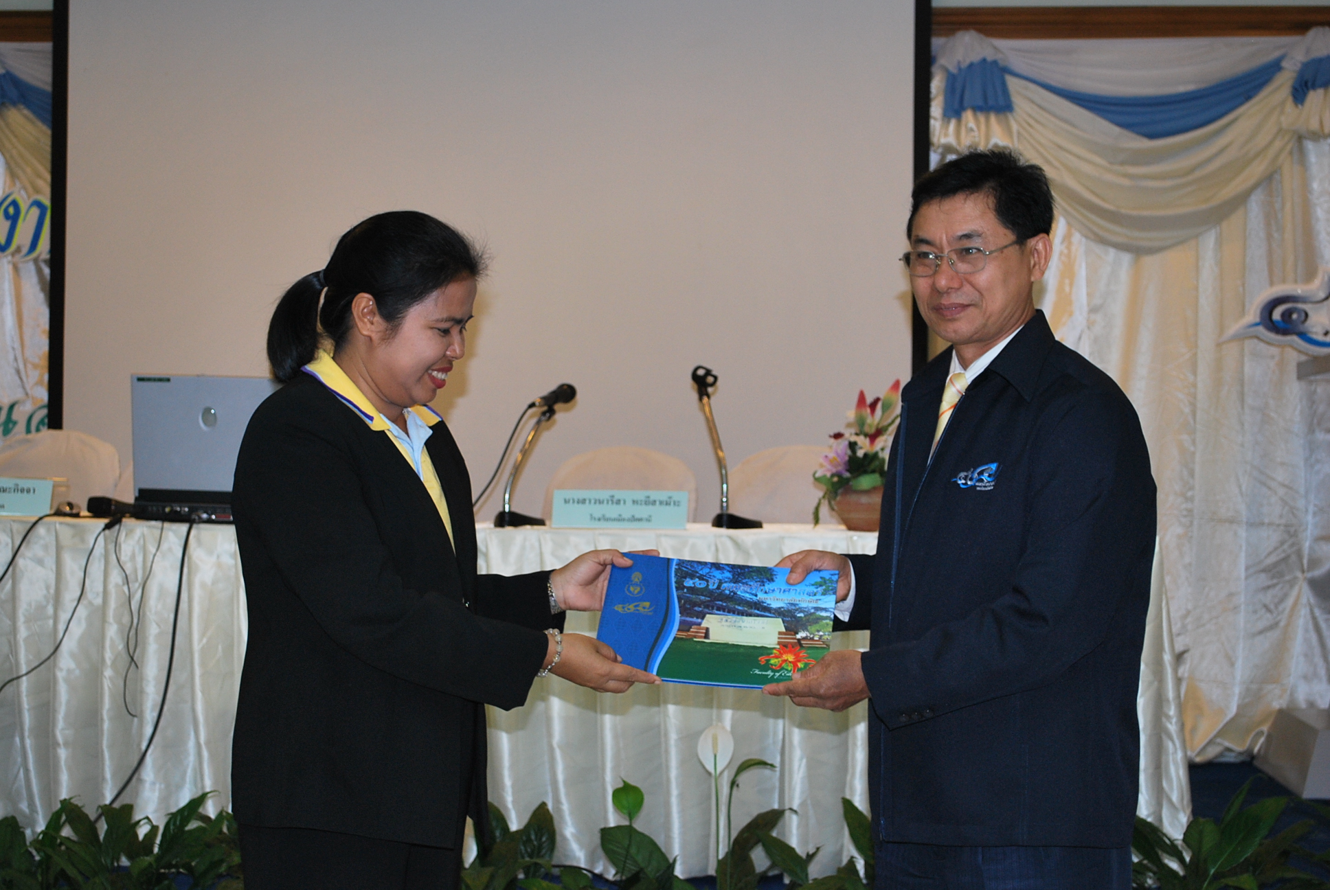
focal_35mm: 57
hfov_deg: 35.0
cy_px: 445
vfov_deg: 23.8
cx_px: 665
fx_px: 2108
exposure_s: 1/25
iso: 400
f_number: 5.3
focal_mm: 38
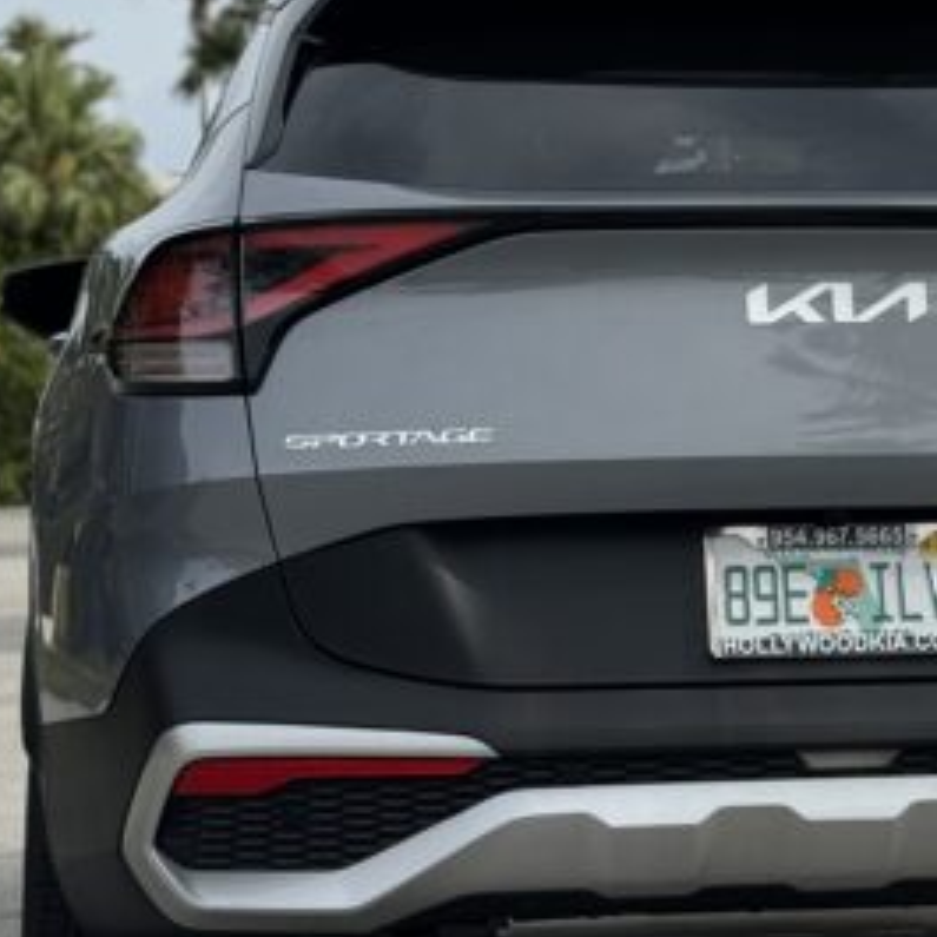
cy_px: 156
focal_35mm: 128
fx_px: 3920
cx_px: 951
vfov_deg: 13.5
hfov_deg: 13.4
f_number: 1.78
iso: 64
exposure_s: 1/4310
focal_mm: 6.86
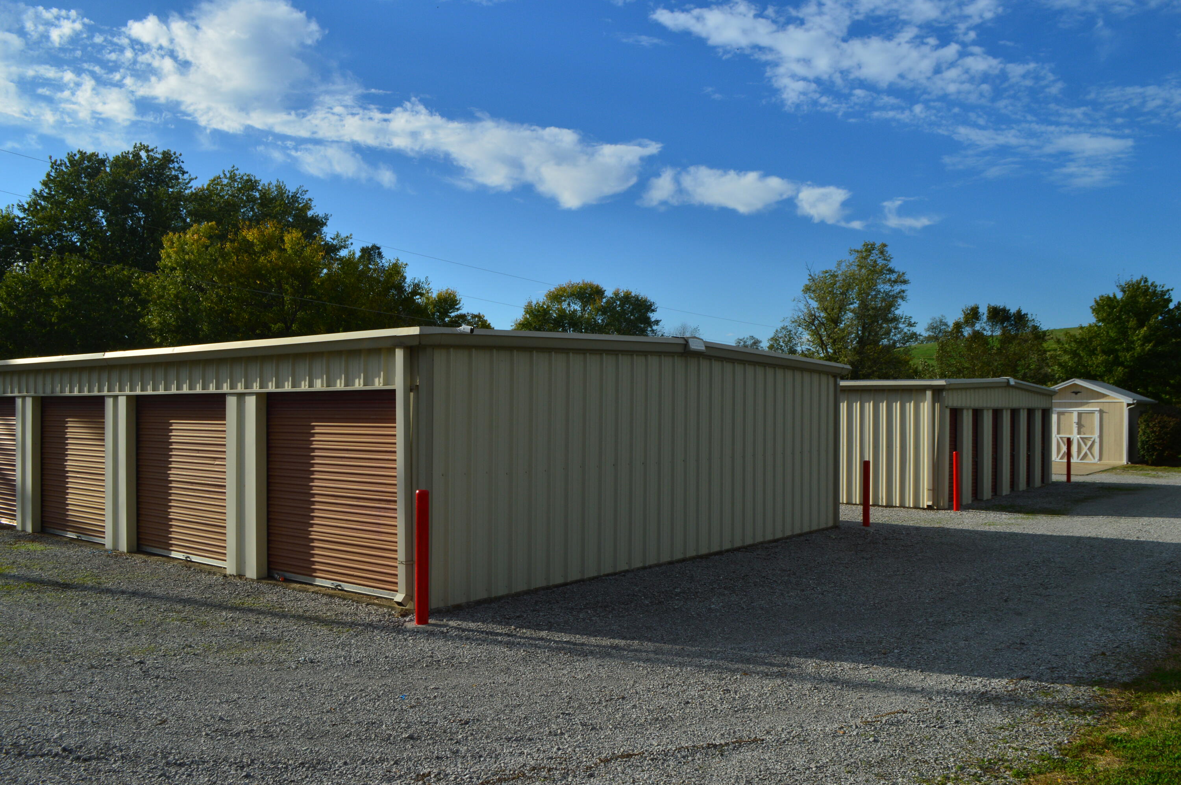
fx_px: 983
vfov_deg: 43.5
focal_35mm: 30
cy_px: 392
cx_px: 590
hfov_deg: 62.0
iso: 220
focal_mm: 20
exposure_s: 1/500
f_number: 11
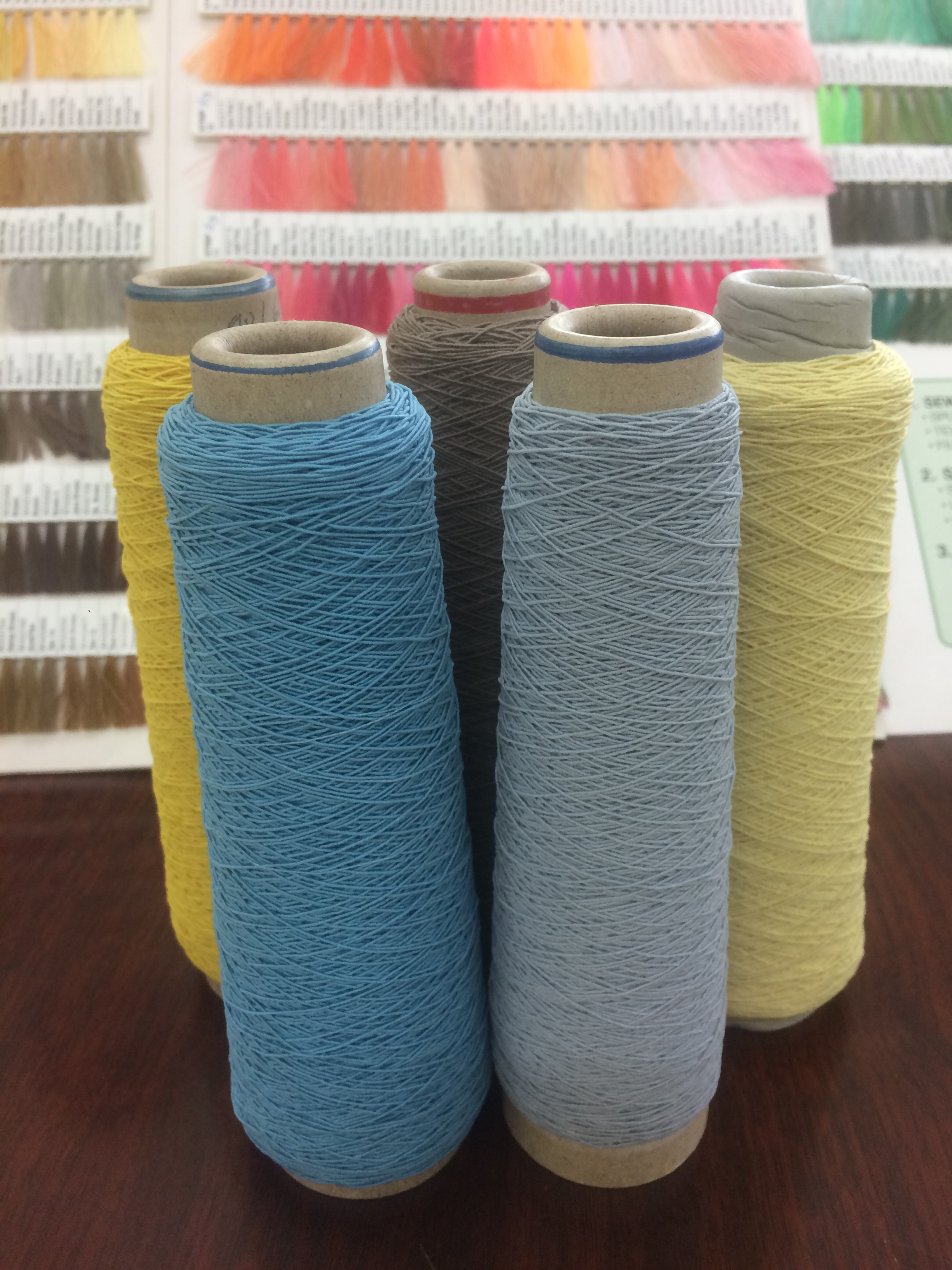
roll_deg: +3.7
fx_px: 1063
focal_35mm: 29
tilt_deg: -27.9
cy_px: 635
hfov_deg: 48.2
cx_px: 476
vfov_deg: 61.7
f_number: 2.2
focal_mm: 4.15
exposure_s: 1/33
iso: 40
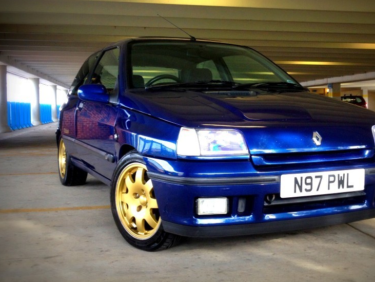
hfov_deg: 38.8
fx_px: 531
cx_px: 219
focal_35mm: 49
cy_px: 112
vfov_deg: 29.6
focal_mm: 4.28
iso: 64
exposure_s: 1/60
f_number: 2.4
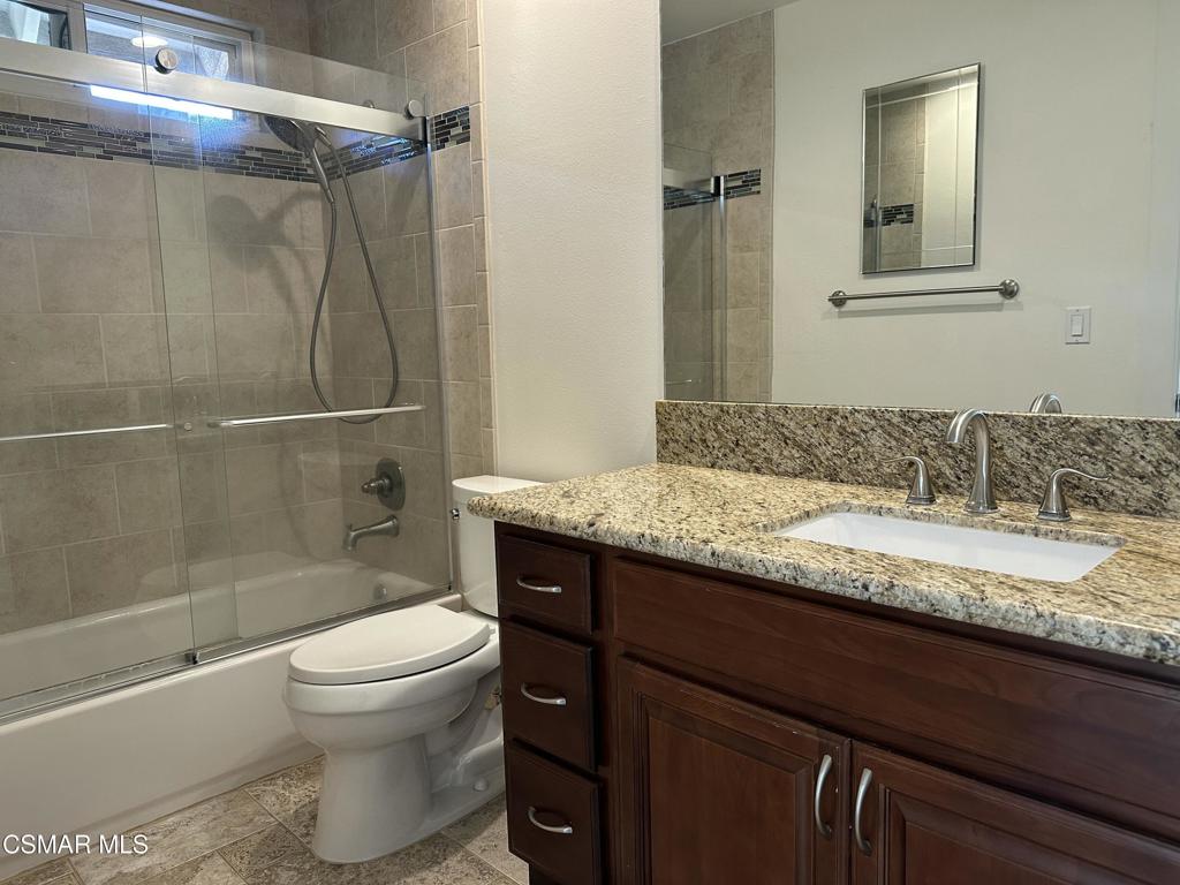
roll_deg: +1.0
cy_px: 442
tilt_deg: -7.1
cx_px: 590
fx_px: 818
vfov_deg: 56.8
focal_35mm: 24
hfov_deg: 71.6
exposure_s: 1/120
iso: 200
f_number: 1.78
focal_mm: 6.86
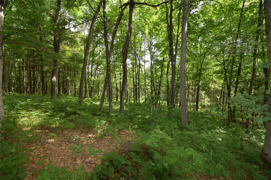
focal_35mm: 15
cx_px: 136
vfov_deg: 77.3
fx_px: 113
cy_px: 90
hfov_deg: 100.4
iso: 320
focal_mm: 10
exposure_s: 1/160
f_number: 8
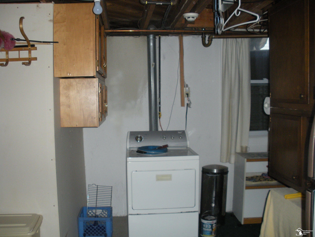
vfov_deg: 39.7
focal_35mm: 36
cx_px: 158
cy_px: 118
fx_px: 328
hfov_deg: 51.4
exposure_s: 1/60
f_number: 3.5
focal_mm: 6.3
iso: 253
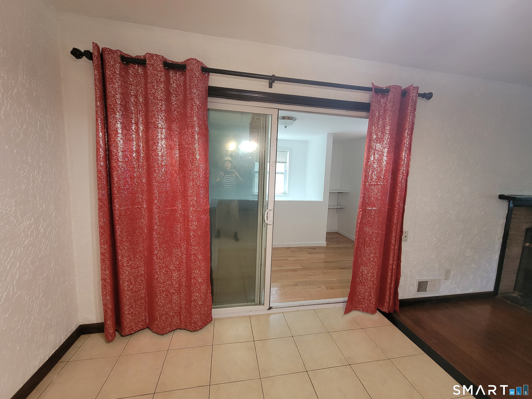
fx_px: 200
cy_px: 200
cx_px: 266
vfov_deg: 89.9
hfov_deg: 106.2
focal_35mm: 13
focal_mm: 2.2
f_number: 2.2
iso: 320
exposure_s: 1/60
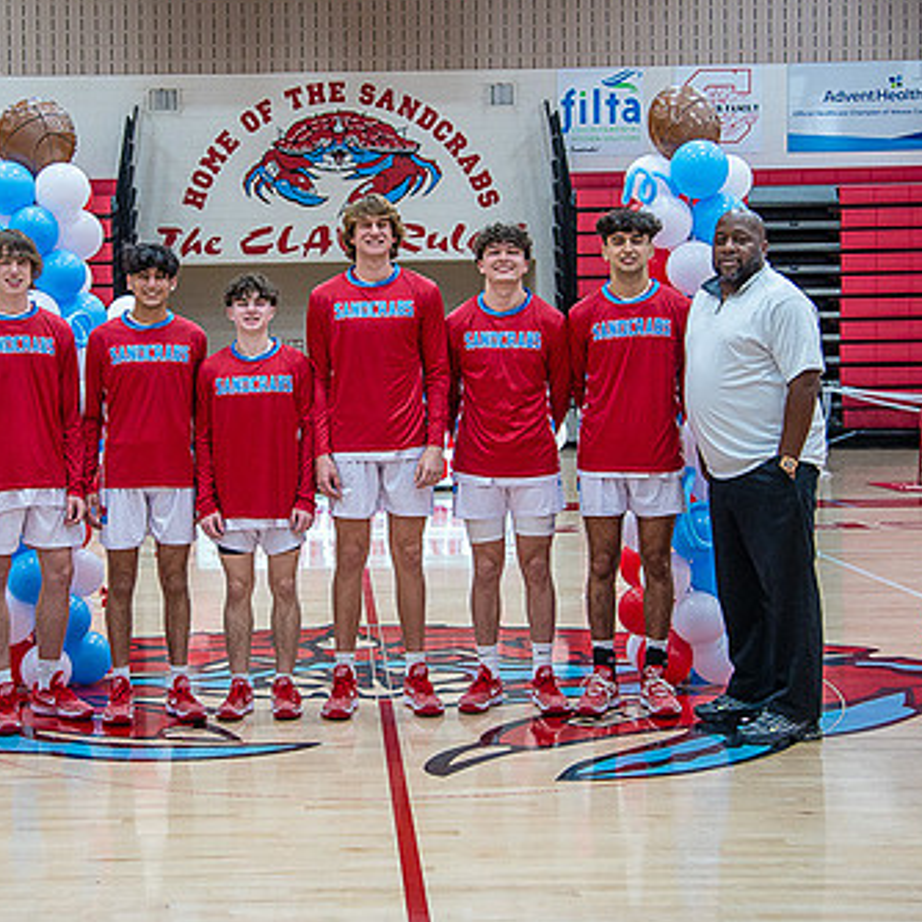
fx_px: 1688
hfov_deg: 30.4
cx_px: 323
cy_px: 403
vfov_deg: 30.5
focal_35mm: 56
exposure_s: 1/320
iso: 2000
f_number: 4
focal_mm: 38
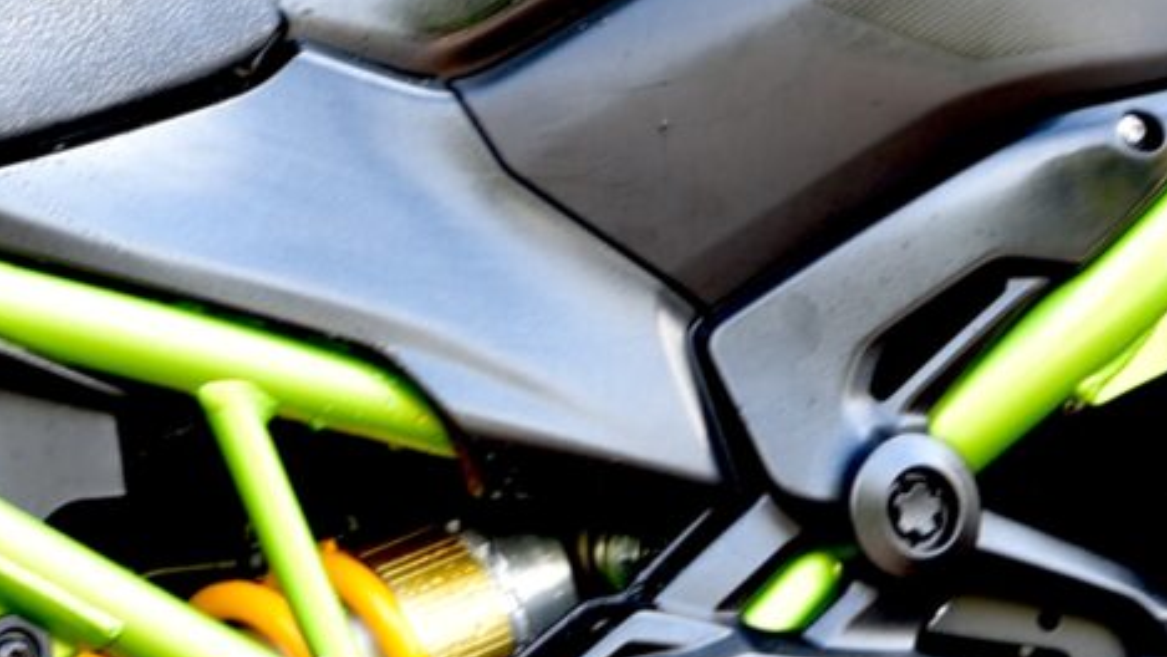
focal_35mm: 320
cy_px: 750
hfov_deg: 6.7
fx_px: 9904
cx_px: 189
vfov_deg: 3.8
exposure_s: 1/60
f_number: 3.2
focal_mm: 56
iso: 100
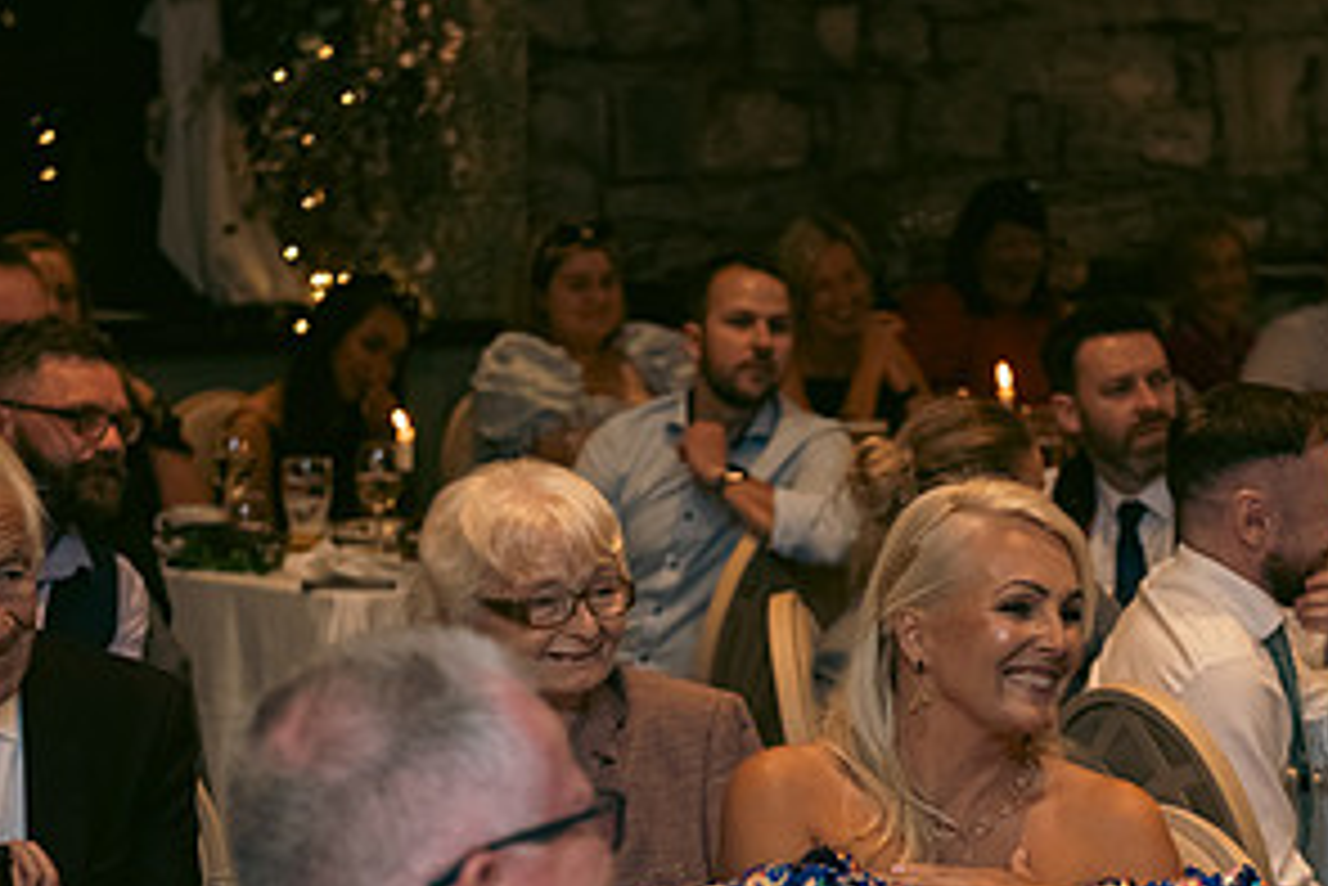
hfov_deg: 17.3
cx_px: 896
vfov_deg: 11.5
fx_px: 4355
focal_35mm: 118
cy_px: 866
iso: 800
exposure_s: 1/160
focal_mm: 60
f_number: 3.5
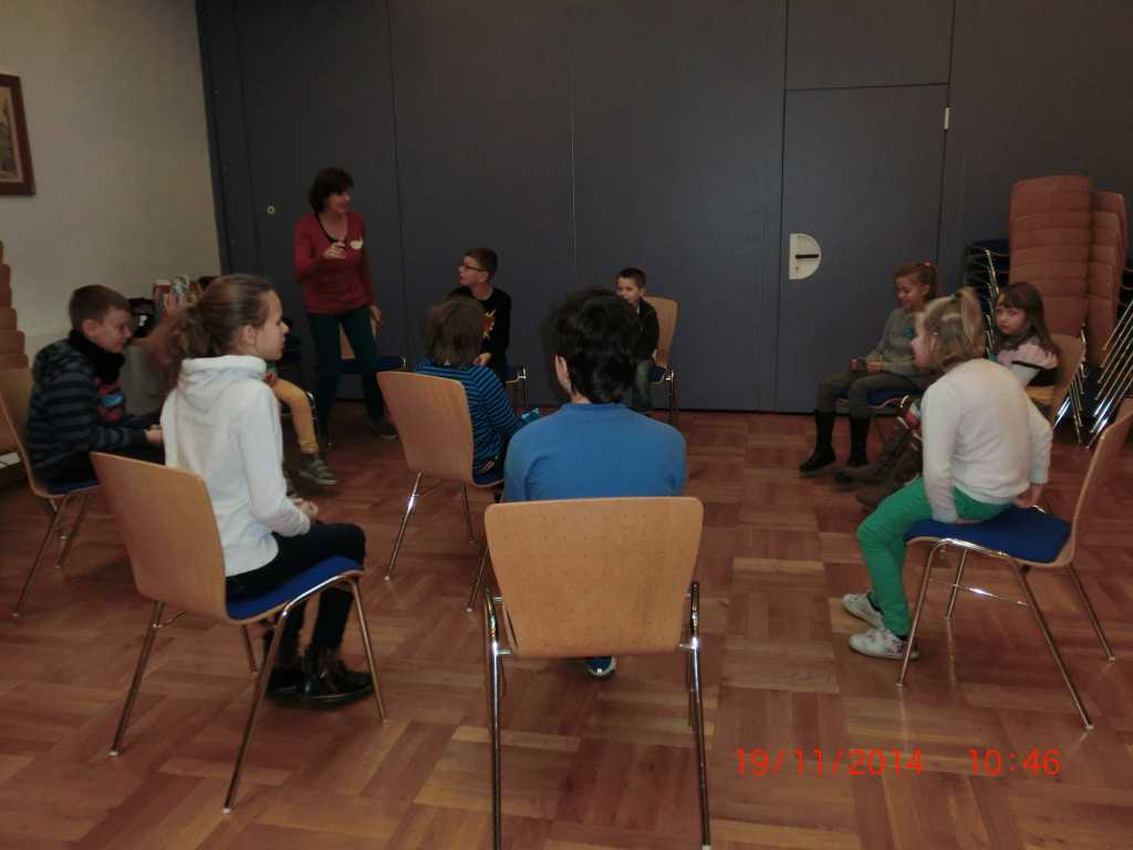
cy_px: 425
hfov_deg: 63.4
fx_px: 916
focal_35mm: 28
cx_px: 566
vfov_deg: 49.7
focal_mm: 5
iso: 400
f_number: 3
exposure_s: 1/60
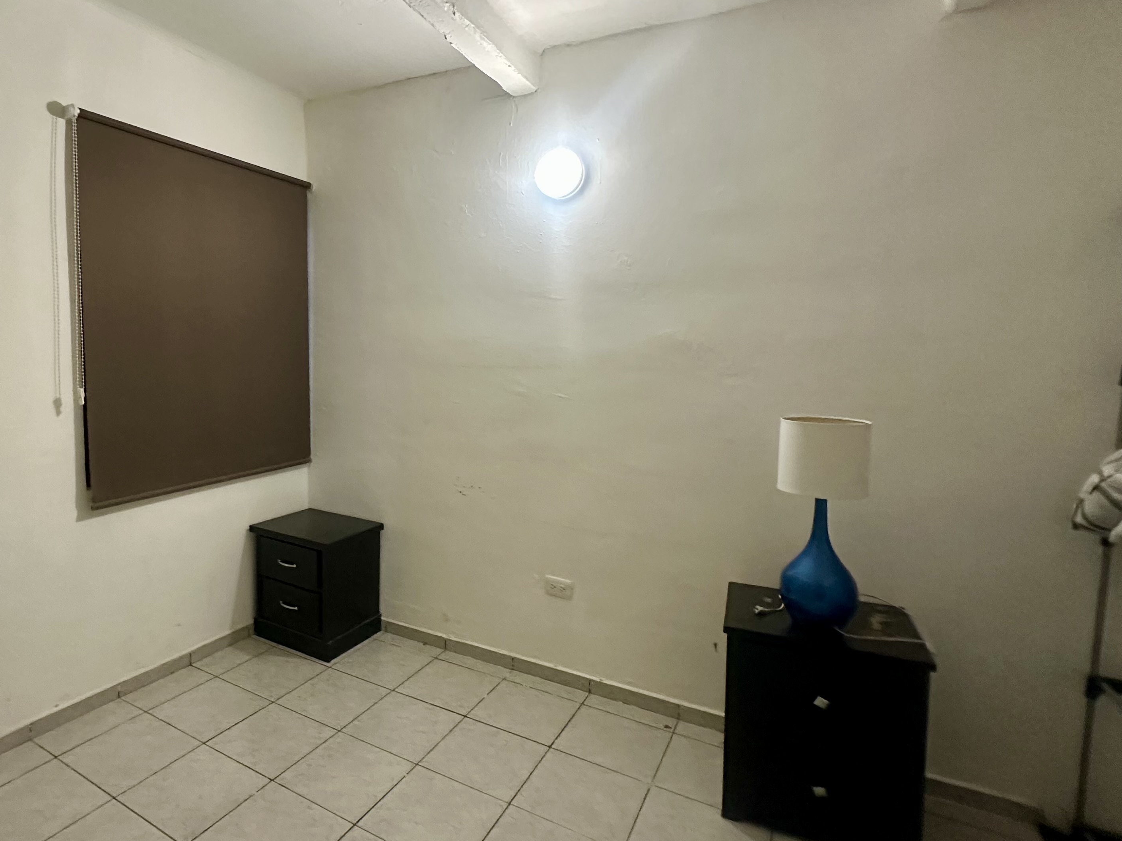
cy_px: 396
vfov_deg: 65.9
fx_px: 648
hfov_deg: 79.9
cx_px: 405
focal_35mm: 20
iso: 800
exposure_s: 1/60
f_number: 2.2
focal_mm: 2.22
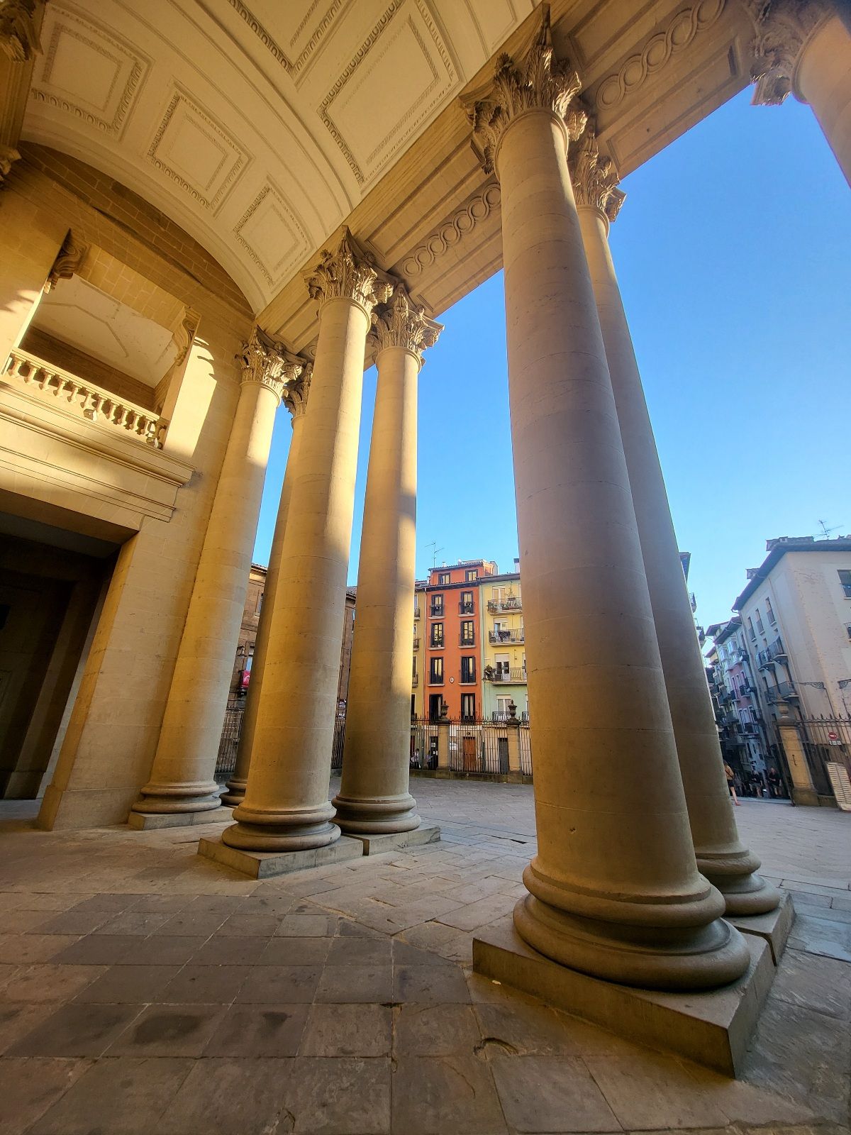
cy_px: 568
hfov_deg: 89.9
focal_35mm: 13
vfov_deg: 106.2
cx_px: 426
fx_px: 426
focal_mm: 1.74
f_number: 2.2
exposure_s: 1/182
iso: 32
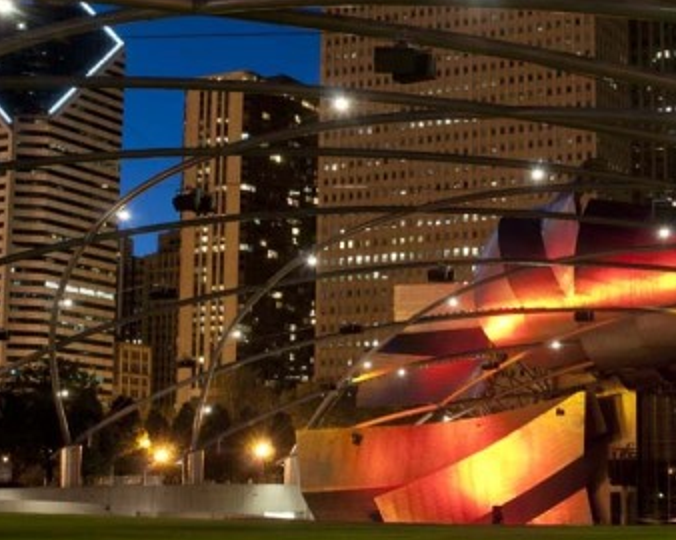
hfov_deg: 27.0
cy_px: 267
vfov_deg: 21.8
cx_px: 460
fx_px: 1400
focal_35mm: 70
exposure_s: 2.5
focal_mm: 28
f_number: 9
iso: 320
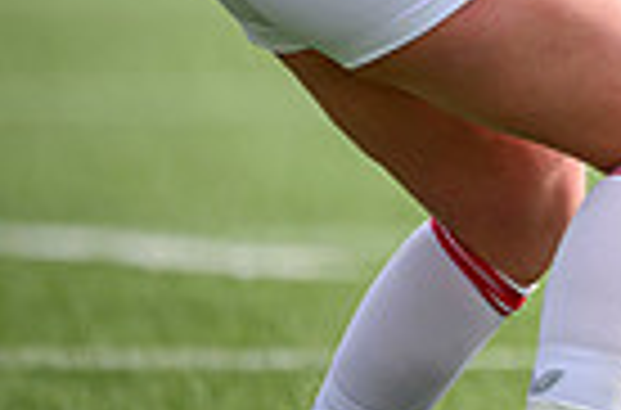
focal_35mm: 2608
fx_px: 44835
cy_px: -249
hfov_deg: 0.8
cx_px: 1392
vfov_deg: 0.5
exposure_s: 1/2500
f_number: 4
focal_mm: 560
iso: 500
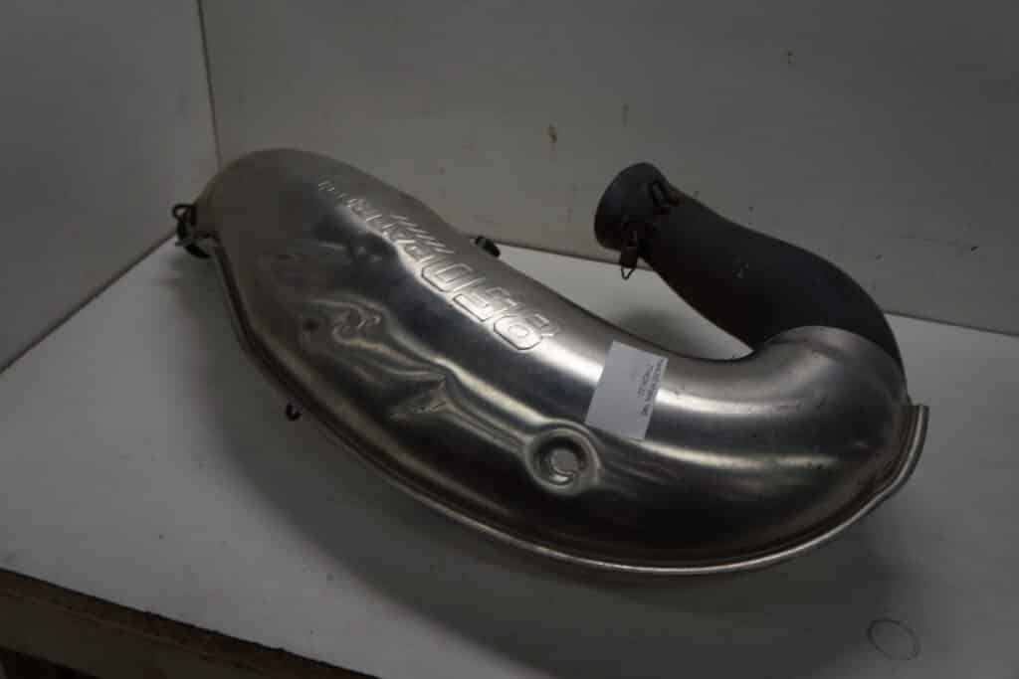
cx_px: 510
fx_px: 849
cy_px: 340
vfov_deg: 43.6
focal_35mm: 30
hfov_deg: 61.9
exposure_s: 1/80
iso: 100
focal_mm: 20
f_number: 5.6
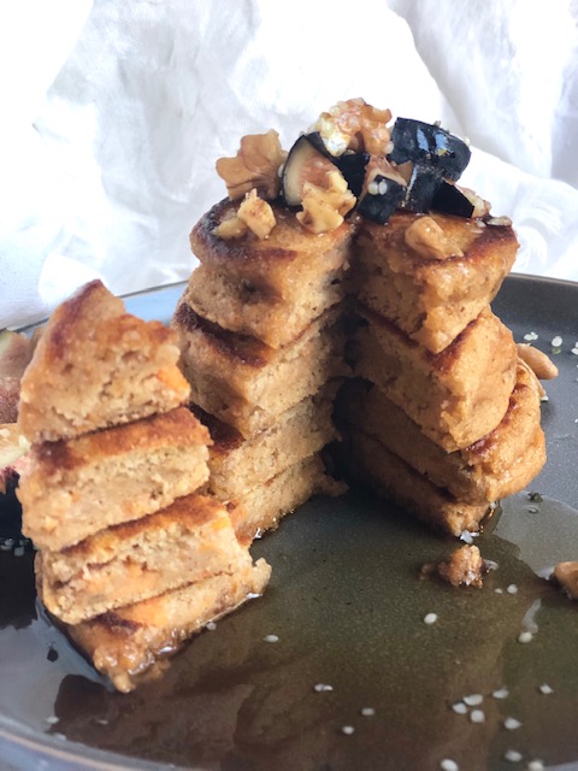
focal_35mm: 57
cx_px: 289
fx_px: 1269
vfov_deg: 33.8
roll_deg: -0.1
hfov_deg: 25.7
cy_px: 386
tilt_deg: -21.7
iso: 125
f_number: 2.8
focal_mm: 6.6
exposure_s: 1/30
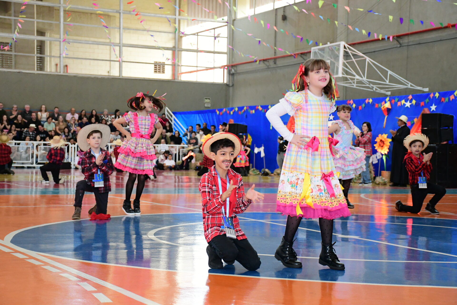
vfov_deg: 18.2
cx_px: 228
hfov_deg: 27.0
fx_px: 952
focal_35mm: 75
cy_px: 152
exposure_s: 1/250
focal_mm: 50
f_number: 5
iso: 4000
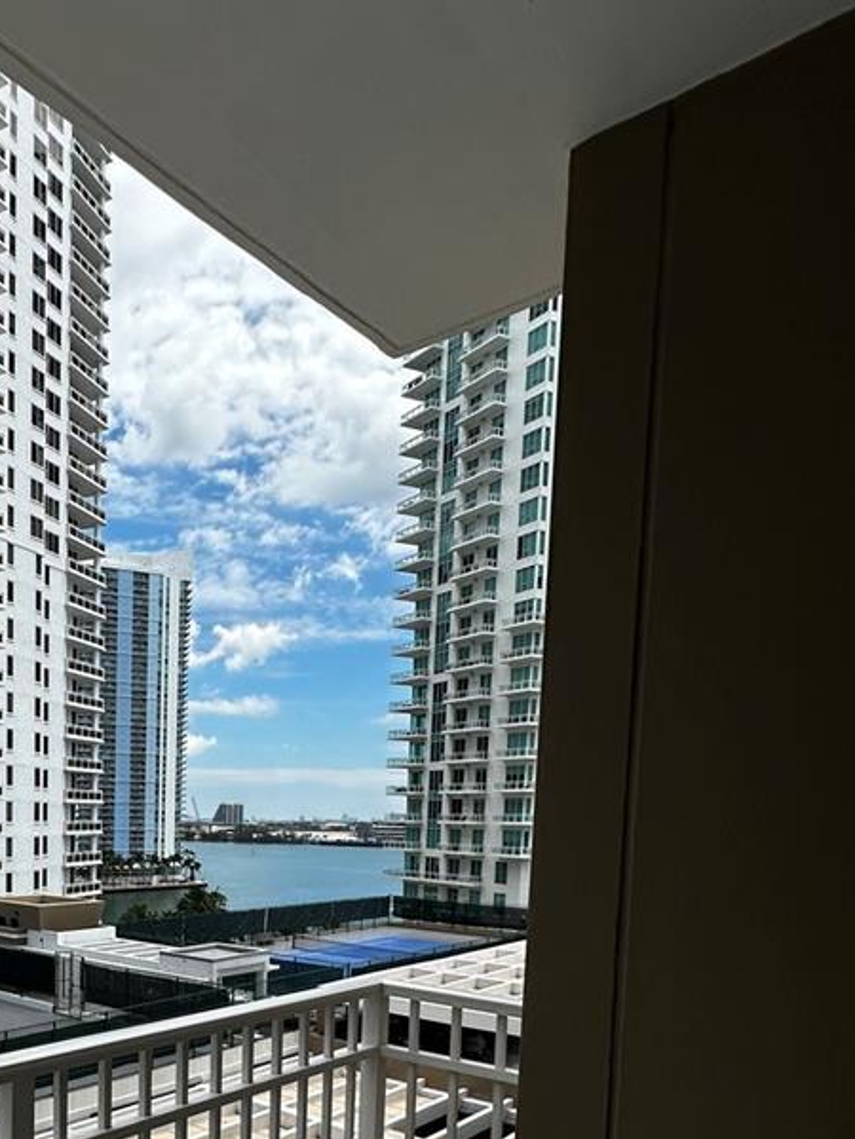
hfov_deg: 45.5
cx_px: 101
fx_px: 922
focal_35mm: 28
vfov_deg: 59.0
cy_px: 896
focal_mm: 2.22
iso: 50
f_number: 2.2
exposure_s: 1/2257
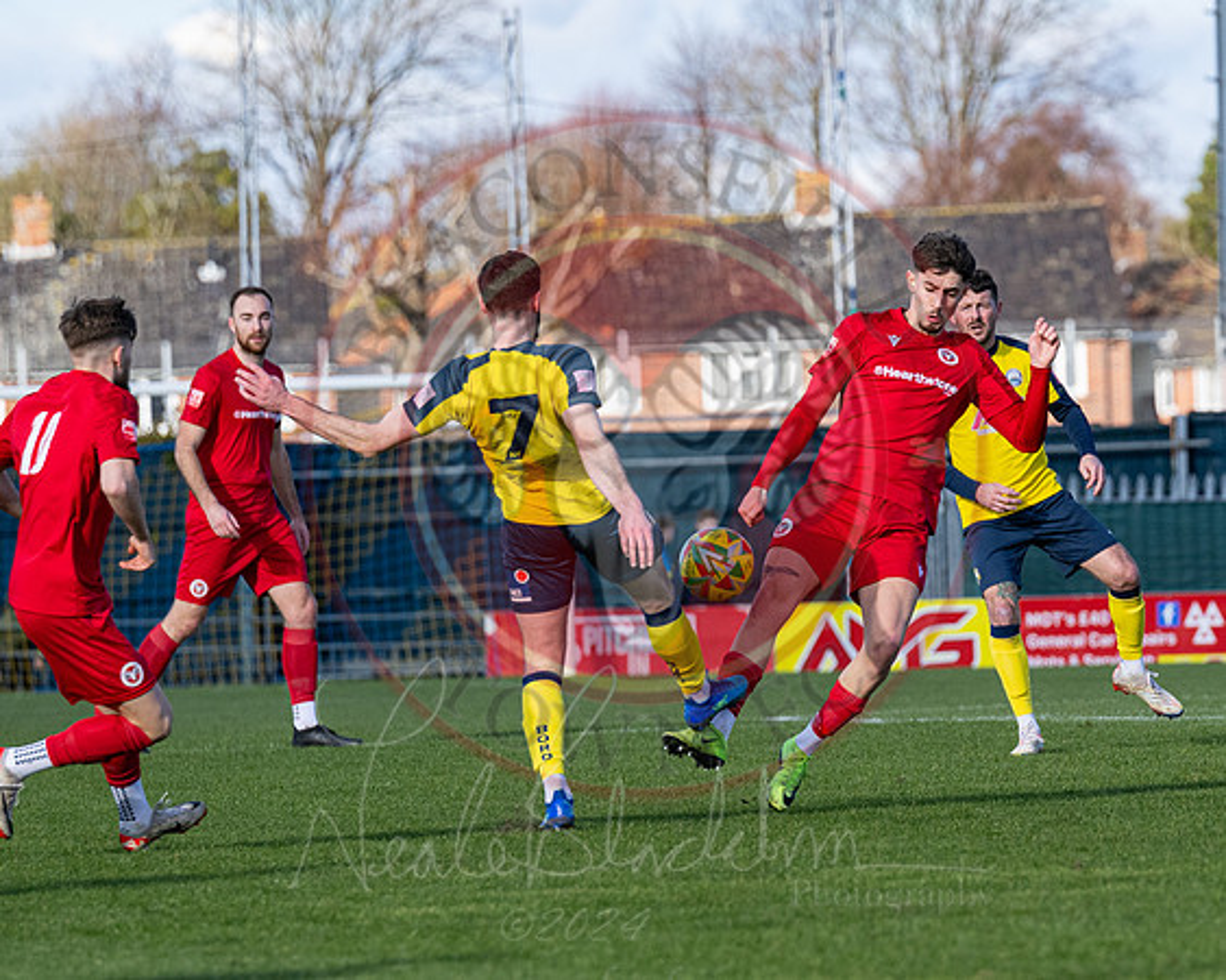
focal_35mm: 360
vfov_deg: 4.3
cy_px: 412
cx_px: 921
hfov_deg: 5.4
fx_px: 13057
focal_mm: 170
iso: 400
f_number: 4
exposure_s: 1/4000
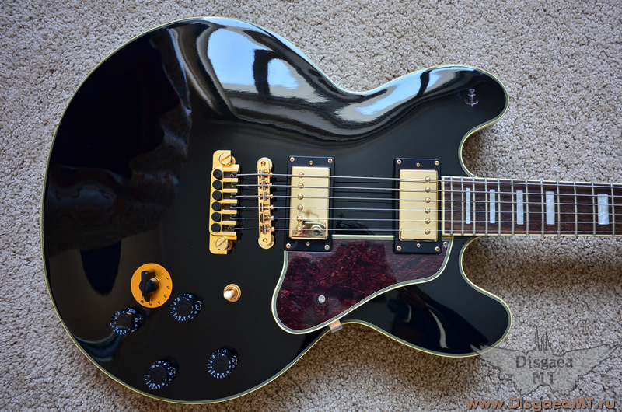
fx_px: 483
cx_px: 311
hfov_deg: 65.6
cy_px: 206
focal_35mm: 28
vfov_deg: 46.2
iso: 500
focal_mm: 18.5
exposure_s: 1/50
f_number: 4
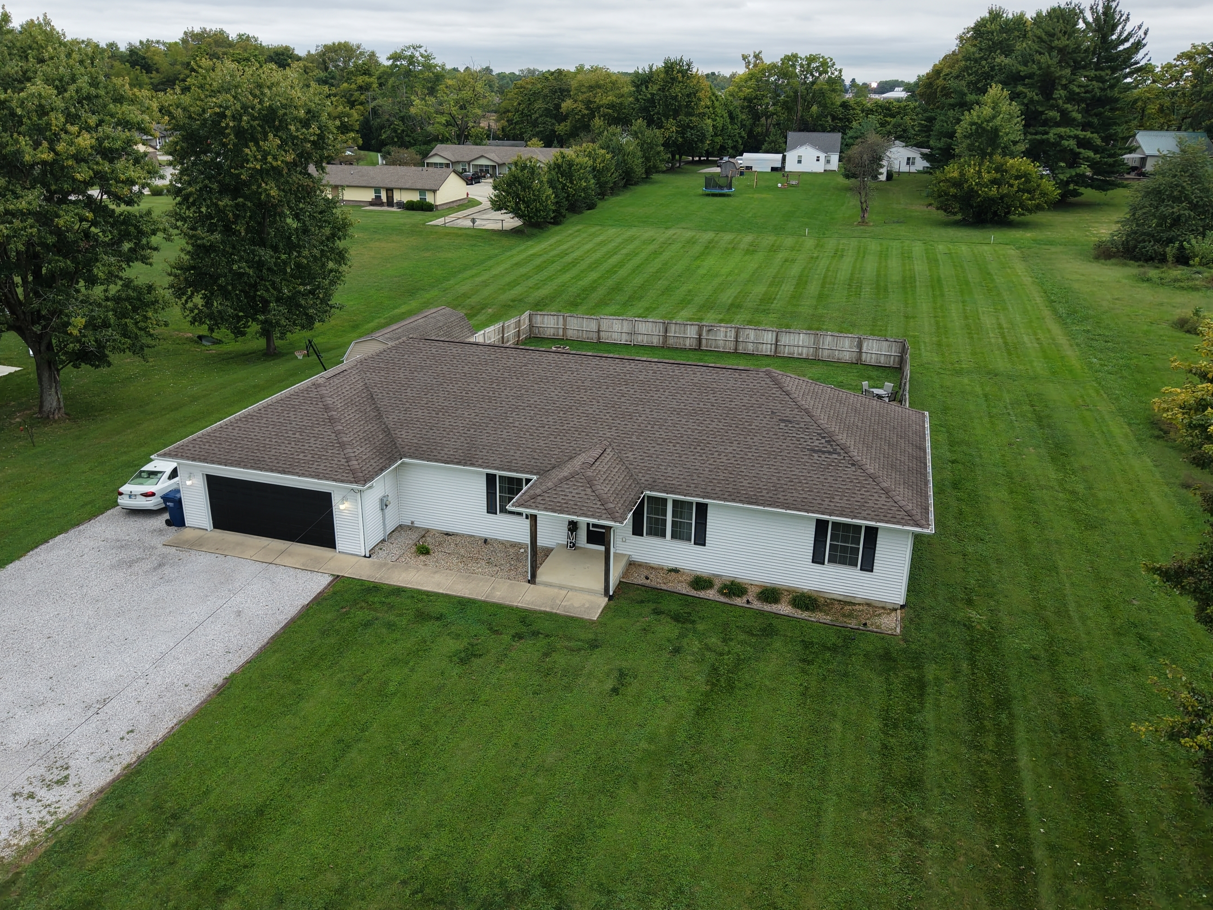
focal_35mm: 28
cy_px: 429
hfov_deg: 63.4
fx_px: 981
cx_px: 588
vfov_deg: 49.7
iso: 100
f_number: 1.8
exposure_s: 1/125
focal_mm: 8.67
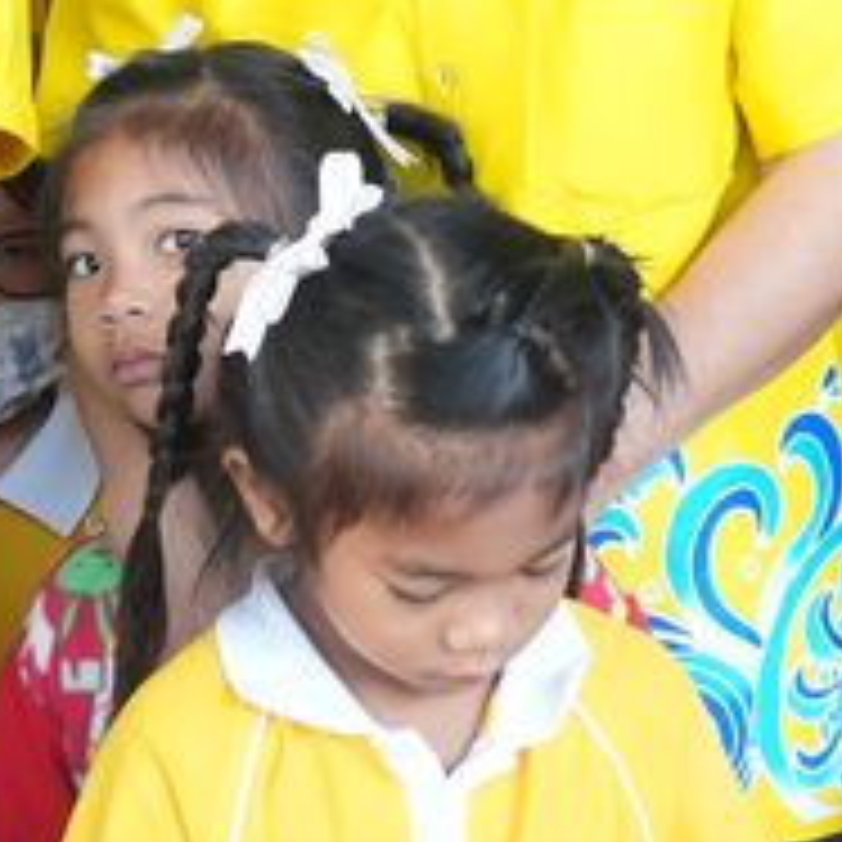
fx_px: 3605
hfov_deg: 13.3
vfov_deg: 13.2
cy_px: 32
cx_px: 329
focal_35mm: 131
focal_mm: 16
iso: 1000
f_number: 4
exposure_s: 1/200
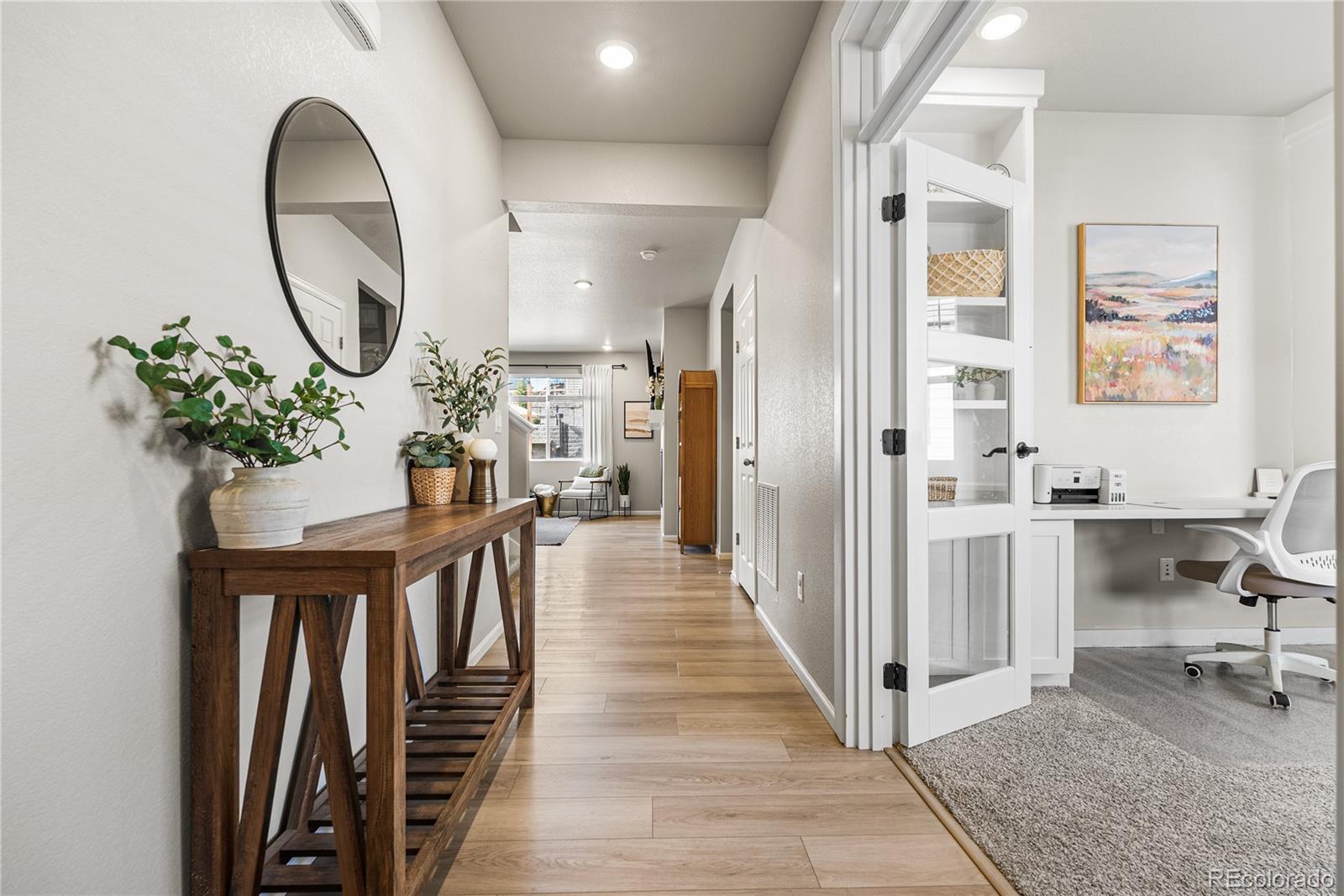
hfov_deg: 95.0
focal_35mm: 16
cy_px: 448
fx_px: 616
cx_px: 672
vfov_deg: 72.0
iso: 200
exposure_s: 1/50
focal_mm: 16.5
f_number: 8
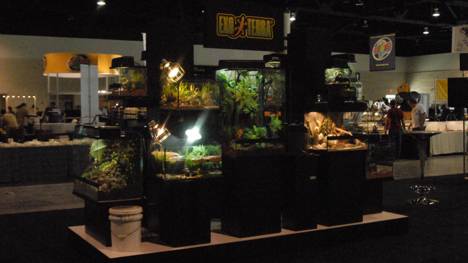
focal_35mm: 45
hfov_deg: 45.5
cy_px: 123
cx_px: 233
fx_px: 558
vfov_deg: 26.5
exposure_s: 1/200
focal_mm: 28
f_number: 7.1
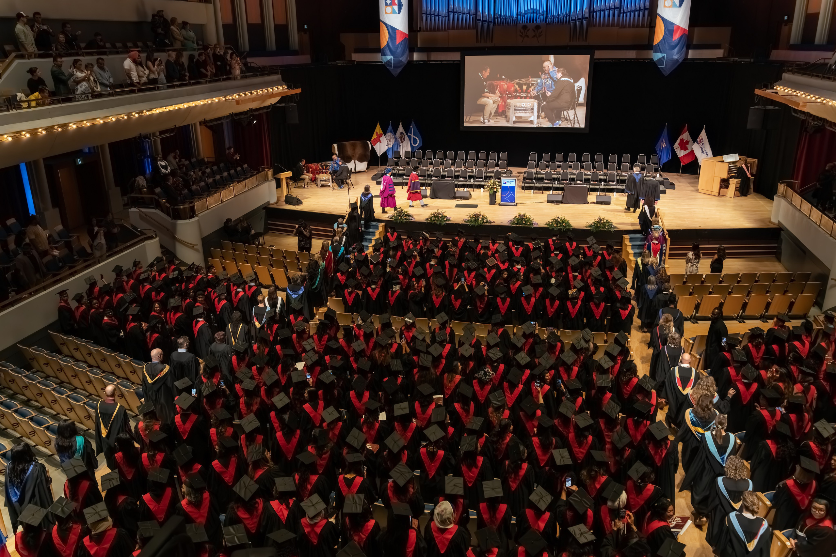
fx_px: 650
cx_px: 418
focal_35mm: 28
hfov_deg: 65.5
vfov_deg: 46.4
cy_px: 278
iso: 4000
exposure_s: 1/125
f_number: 4.5
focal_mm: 28
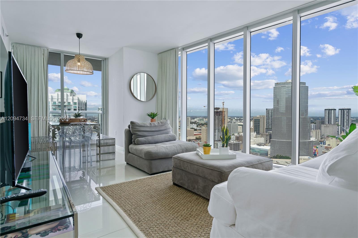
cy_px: 119
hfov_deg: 84.0
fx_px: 199
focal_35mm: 20
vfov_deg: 61.9
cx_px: 179
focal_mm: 20
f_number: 8
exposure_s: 1/30
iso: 400
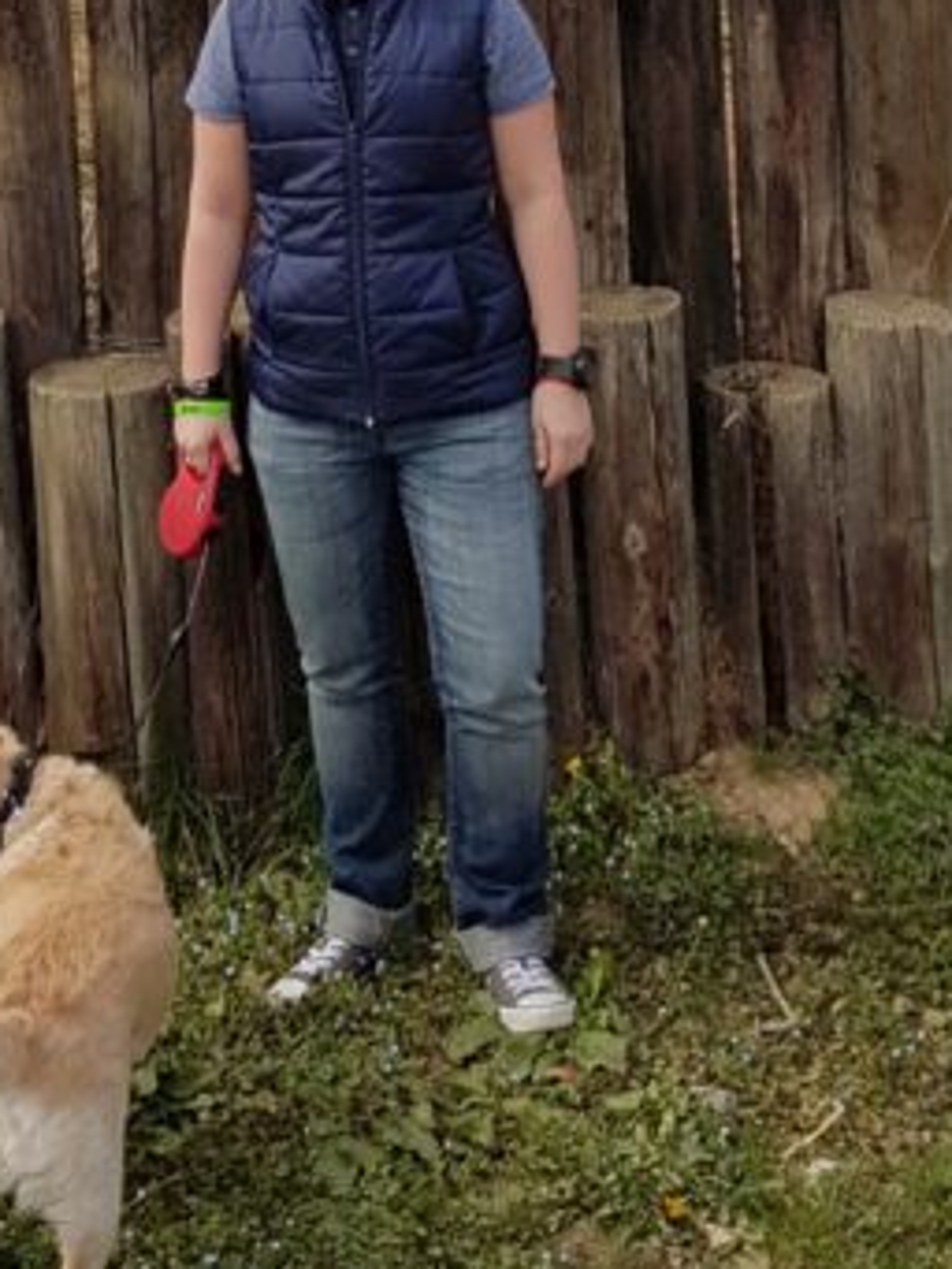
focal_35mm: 78
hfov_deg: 18.9
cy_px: -78
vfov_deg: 23.7
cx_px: 338
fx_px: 2858
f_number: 1.7
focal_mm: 4.2
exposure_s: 1/1952
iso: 40
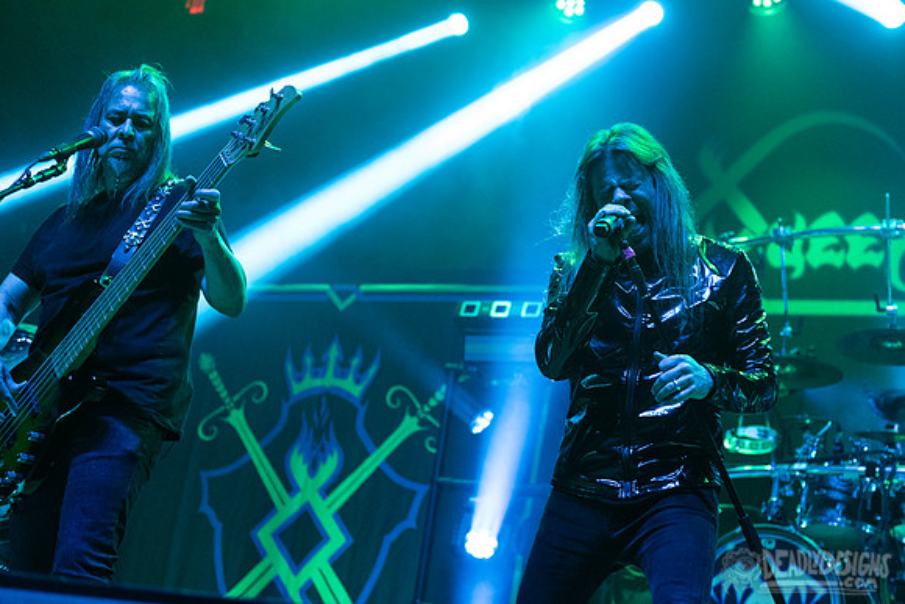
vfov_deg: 24.6
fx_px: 1381
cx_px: 518
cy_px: 258
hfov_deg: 36.2
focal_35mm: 55
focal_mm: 48
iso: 2500
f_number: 3.2
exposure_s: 1/320
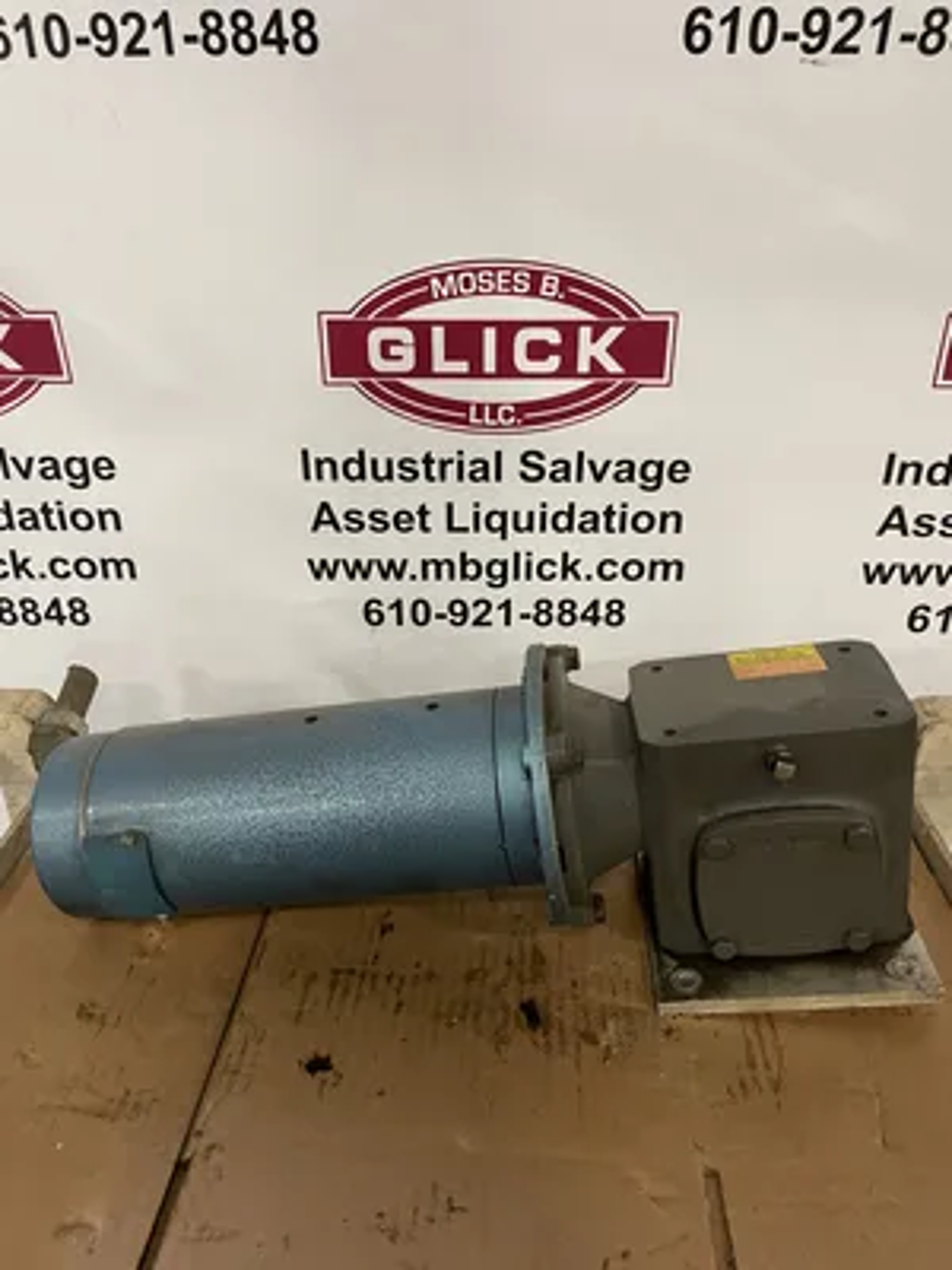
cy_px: 635
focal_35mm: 26
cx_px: 476
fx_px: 953
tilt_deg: -26.8
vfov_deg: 67.3
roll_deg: +0.4
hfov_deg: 53.1
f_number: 1.6
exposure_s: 1/60
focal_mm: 4.2
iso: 320
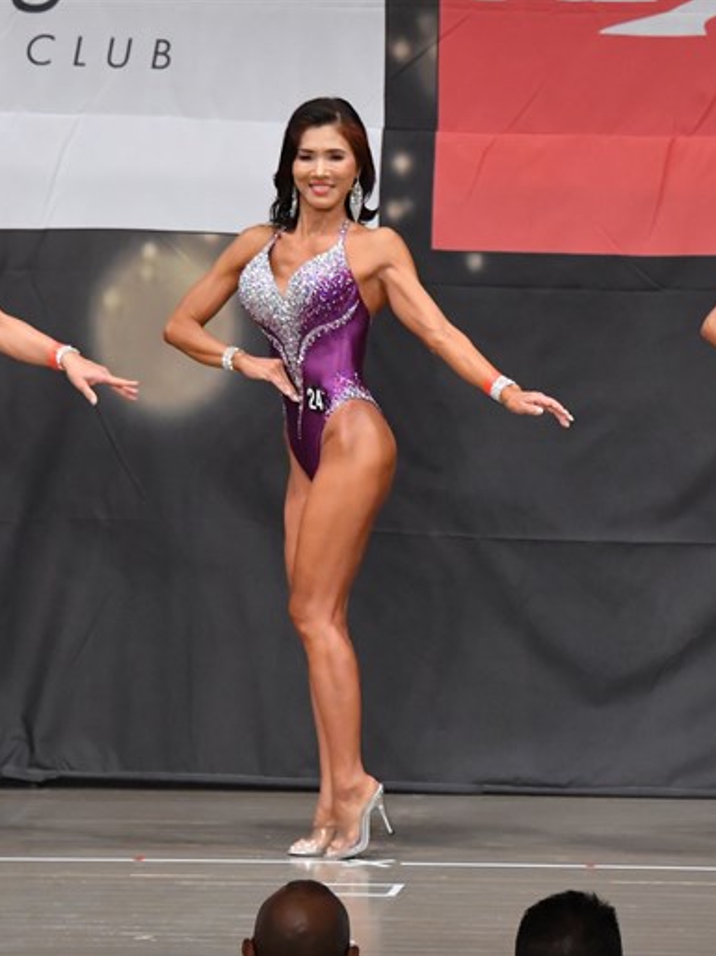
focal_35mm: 293
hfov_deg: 5.1
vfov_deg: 6.8
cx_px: 598
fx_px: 8087
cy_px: 478
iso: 5000
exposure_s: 1/400
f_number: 5.6
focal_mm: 135
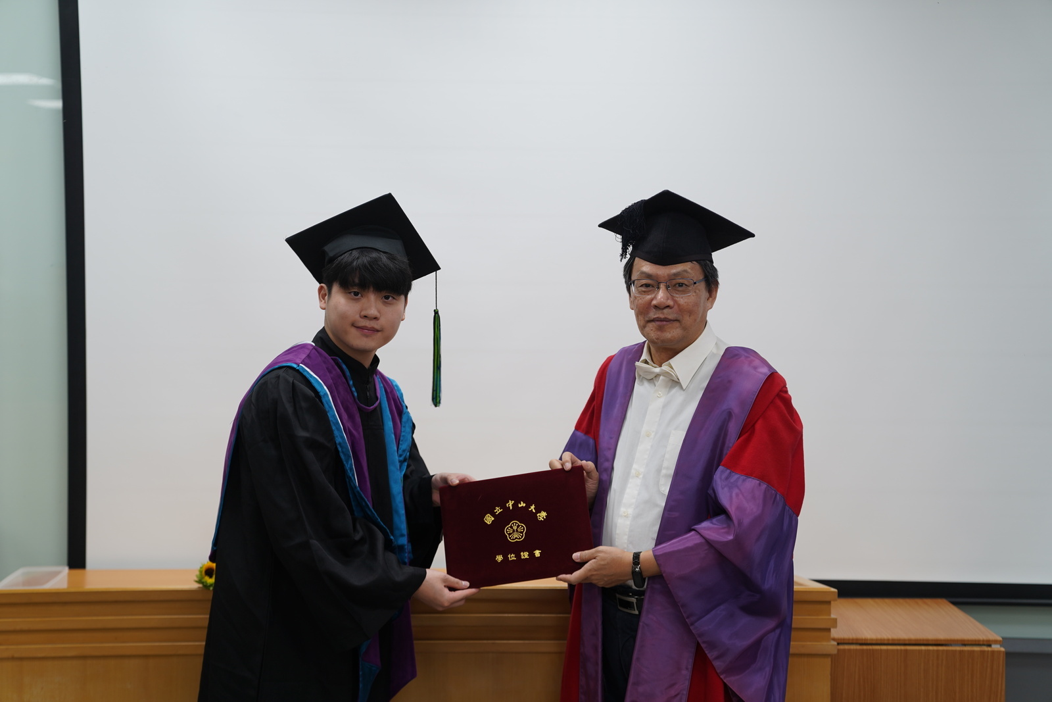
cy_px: 351
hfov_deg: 38.9
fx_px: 1490
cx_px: 526
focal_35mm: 51
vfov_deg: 26.5
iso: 125
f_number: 2.8
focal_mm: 51
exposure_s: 1/60
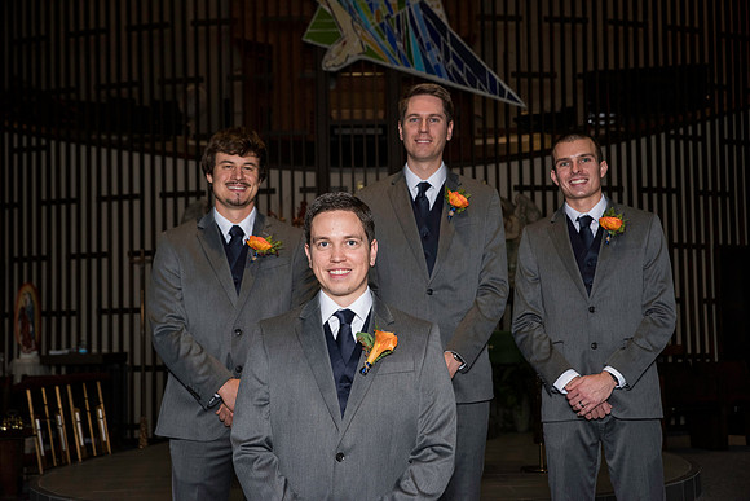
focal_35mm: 58
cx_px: 375
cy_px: 250
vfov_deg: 23.4
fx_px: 1209
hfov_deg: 34.5
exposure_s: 1/160
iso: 1250
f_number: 6.3
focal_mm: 58
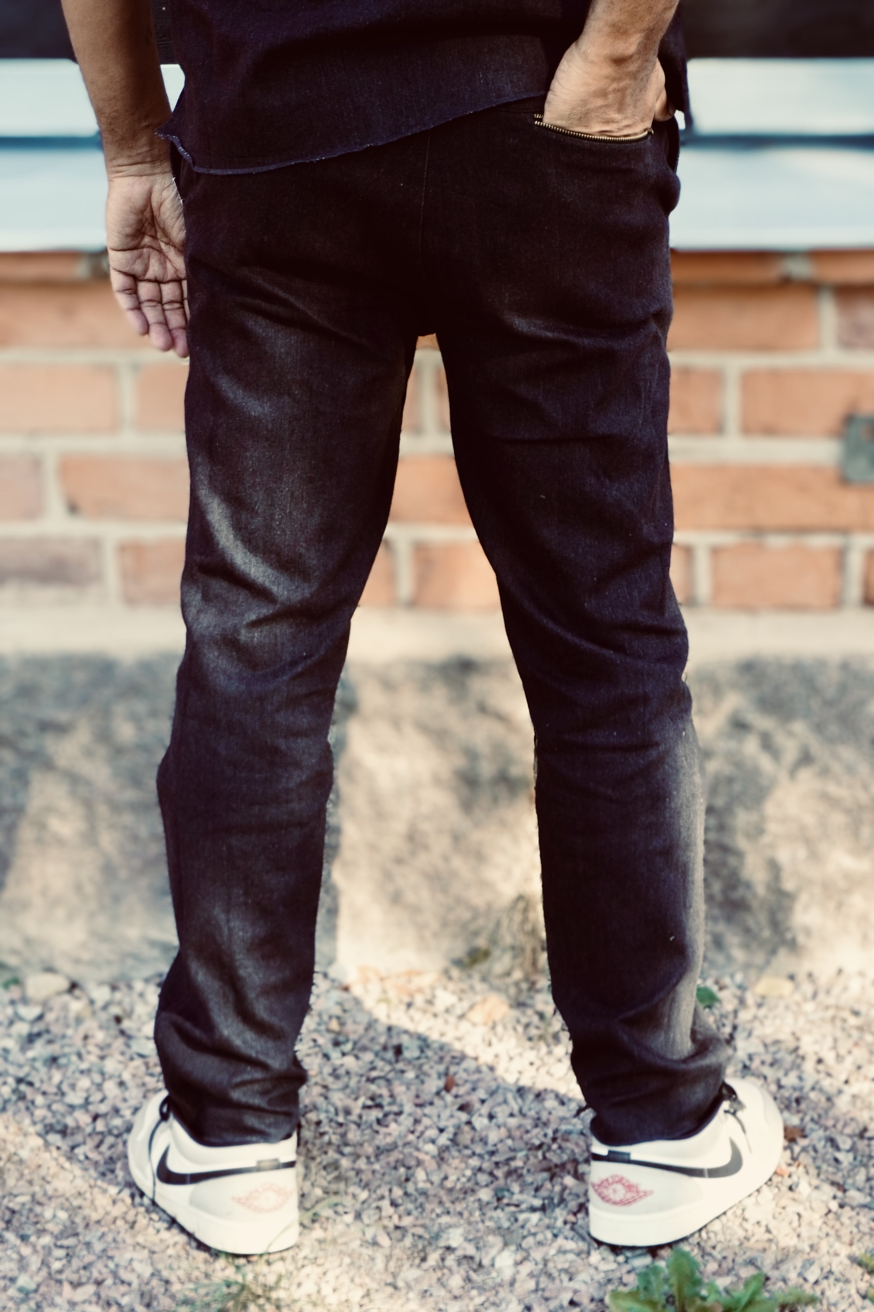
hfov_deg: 18.2
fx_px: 2732
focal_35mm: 75
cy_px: 656
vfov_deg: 27.0
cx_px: 437
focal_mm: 50
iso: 500
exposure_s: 1/160
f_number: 5.6
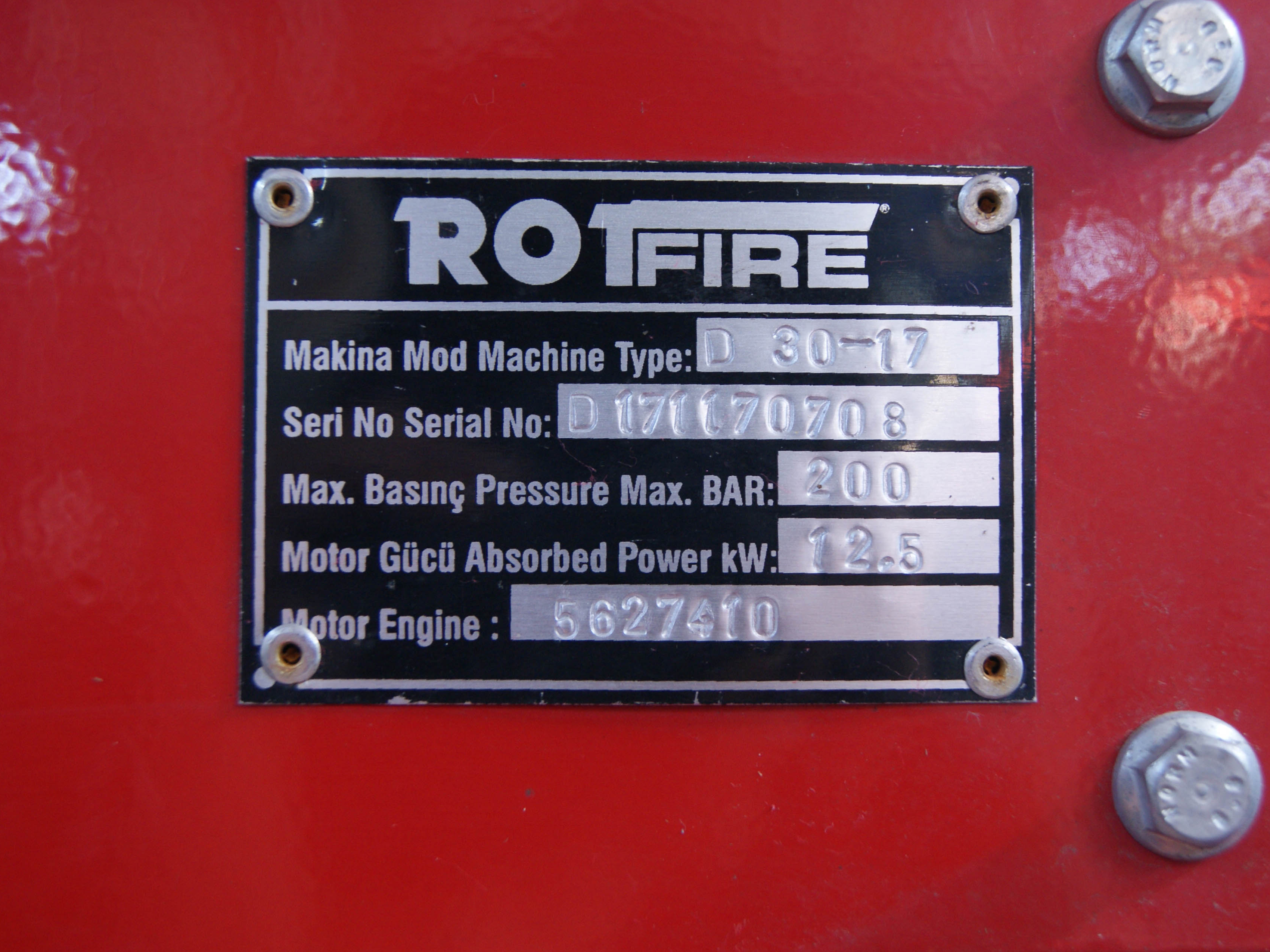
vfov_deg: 25.4
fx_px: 2111
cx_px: 712
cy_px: 477
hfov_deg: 33.4
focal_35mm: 58
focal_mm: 35
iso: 400
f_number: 5
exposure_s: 1/6
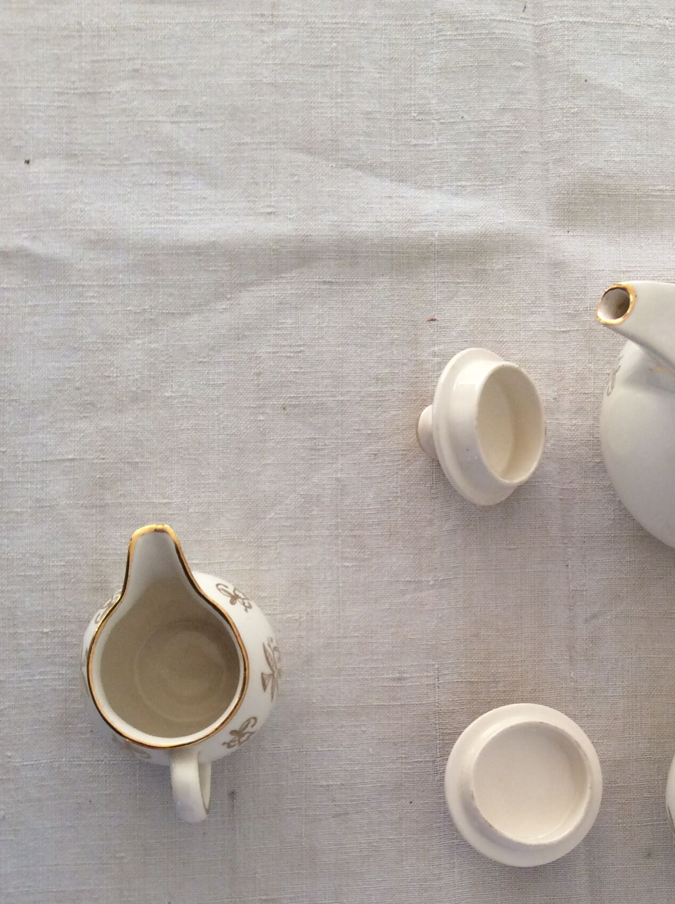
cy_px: 675
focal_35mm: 49
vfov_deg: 38.0
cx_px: 512
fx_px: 1278
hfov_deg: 29.1
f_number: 2.4
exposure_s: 1/50
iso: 40
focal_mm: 3.3
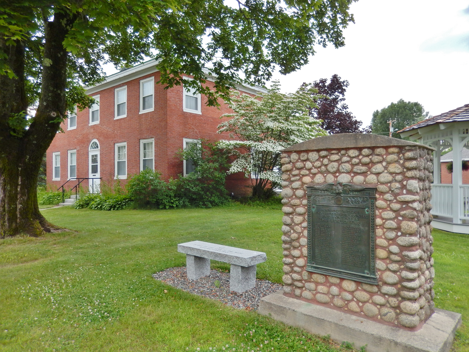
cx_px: 234
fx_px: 339
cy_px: 176
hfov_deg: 69.4
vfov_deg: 54.9
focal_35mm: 25
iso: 125
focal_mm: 4.5
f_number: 3.4
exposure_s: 1/100
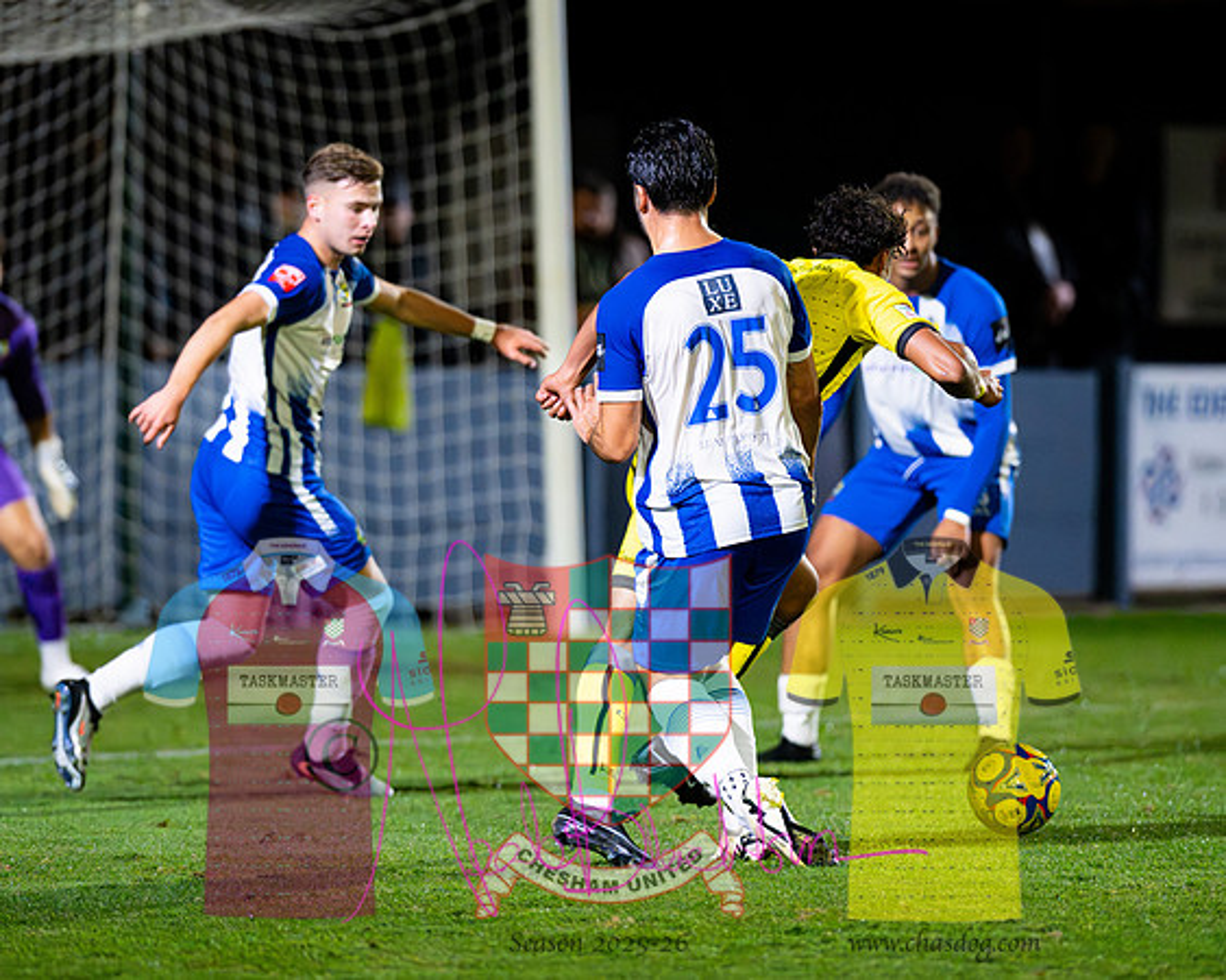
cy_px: 480
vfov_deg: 4.2
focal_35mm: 367
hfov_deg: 5.3
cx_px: 480
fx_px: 13324
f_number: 2.8
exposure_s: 1/1250
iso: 8000
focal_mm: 300
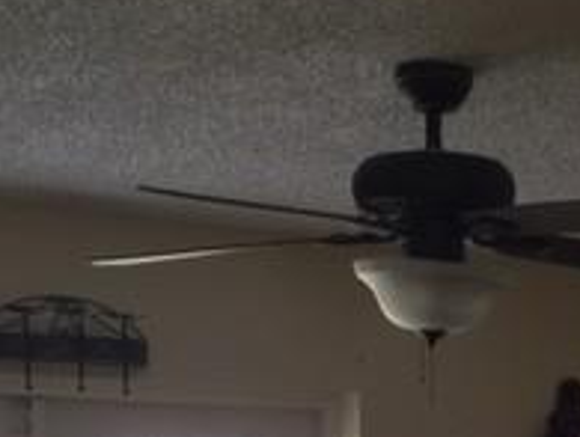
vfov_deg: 14.5
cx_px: 568
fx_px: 1595
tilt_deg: -6.2
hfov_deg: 20.0
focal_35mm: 95
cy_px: 672
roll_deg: -1.3
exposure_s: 1/15
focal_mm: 4.15
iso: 32
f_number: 2.2
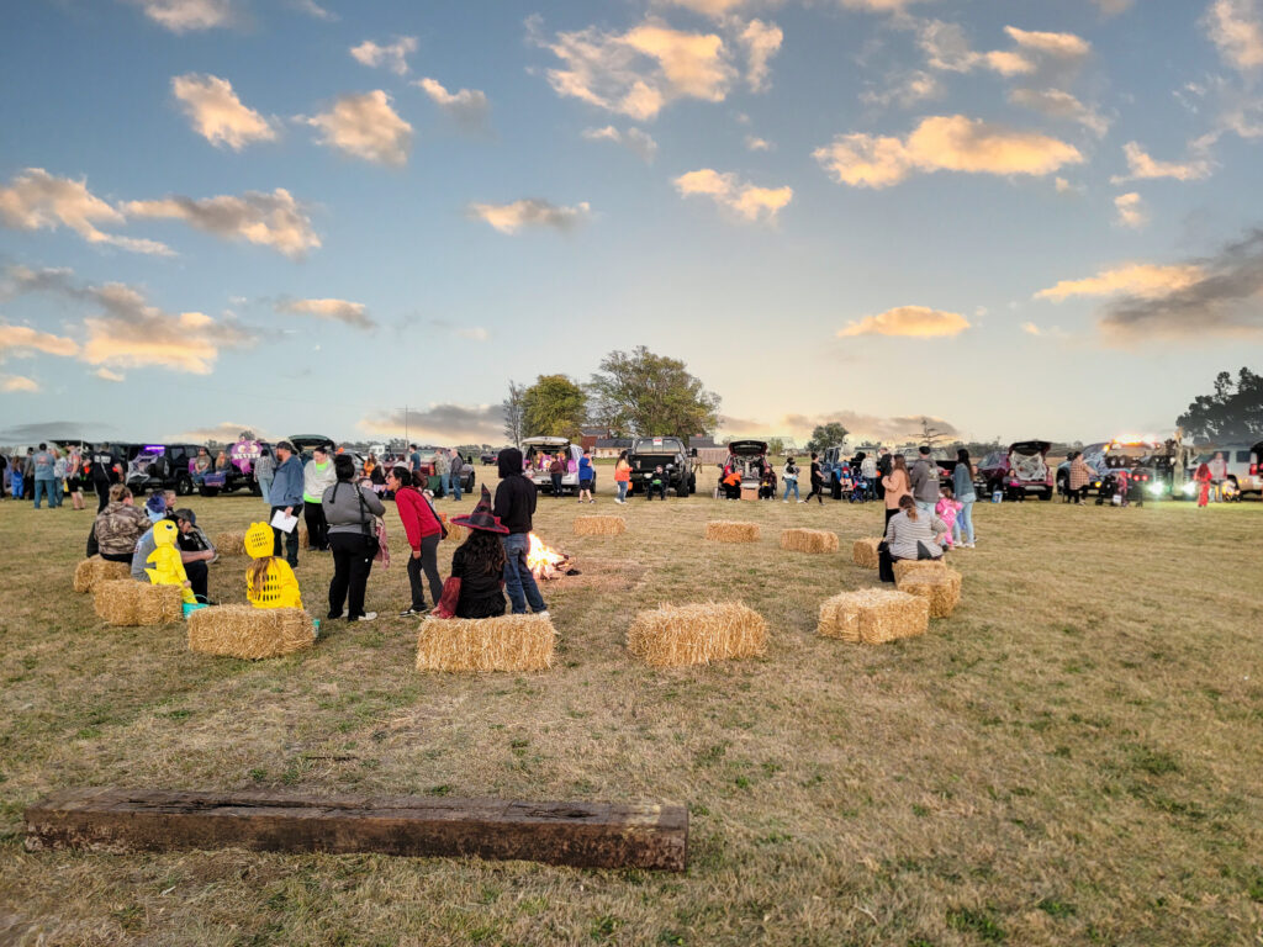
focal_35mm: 24
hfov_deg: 71.6
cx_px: 632
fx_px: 876
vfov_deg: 56.8
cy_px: 474
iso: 200
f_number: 1.8
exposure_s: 1/60
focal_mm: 6.7
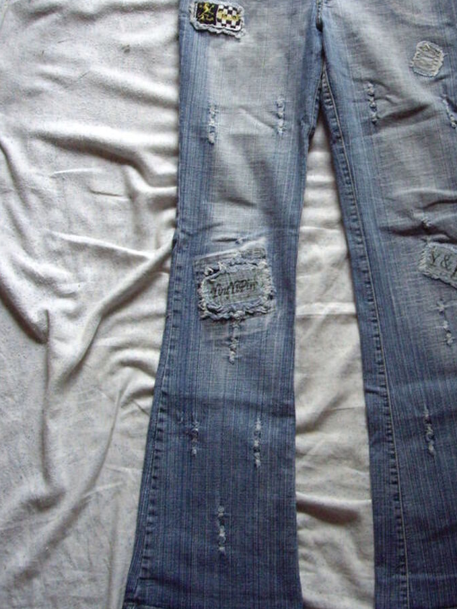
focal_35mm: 56
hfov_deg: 25.9
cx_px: 328
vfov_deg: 34.3
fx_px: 986
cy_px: 290
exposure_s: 1/40
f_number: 2.7
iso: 200
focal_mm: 6.2
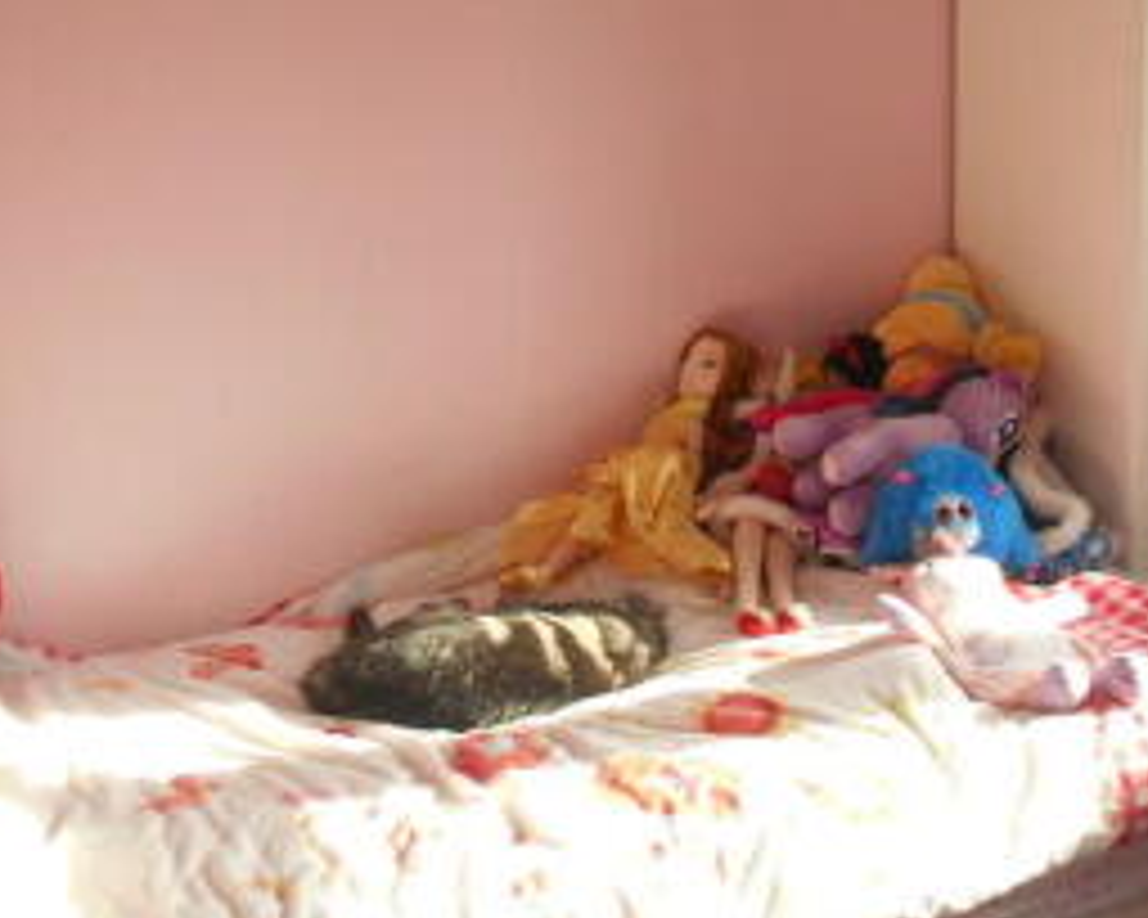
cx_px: 1092
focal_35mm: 58
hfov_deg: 30.6
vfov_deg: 25.9
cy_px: 214
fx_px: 1971
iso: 220
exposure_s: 1/250
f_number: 3.4
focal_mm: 4.7
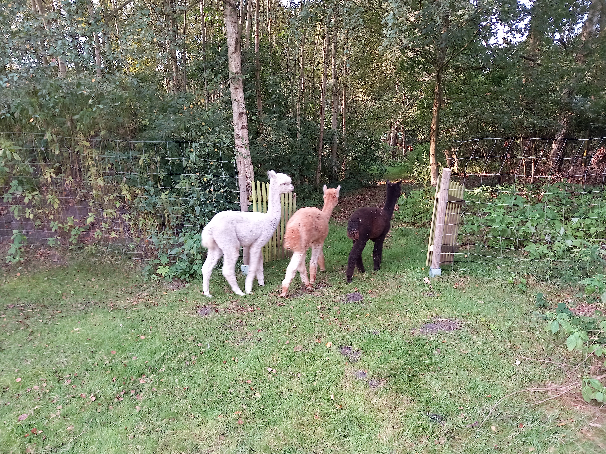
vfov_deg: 53.1
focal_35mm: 26
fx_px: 455
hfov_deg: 67.3
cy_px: 230
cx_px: 295
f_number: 2
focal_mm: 4.6
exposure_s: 1/33.3
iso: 40
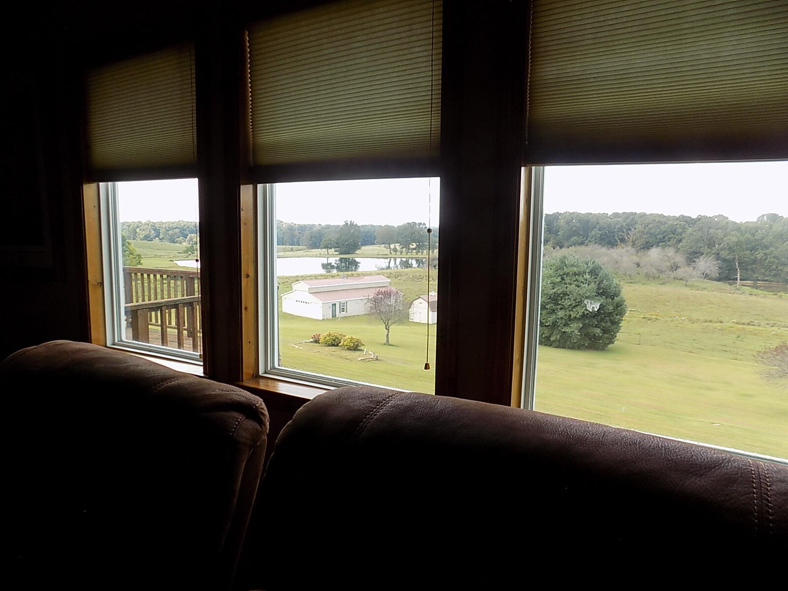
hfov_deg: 73.9
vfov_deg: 58.9
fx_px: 524
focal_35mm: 23
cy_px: 296
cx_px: 394
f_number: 3.1
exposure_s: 1/100
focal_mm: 4
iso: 80
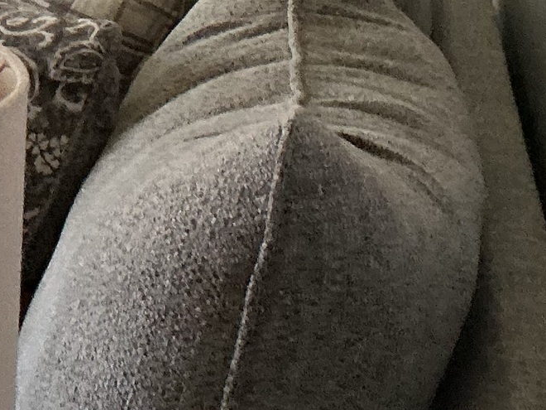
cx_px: -430
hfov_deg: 13.2
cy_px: -225
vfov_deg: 10.6
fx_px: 2129
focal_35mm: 135
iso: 160
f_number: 1.8
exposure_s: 1/60
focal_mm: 3
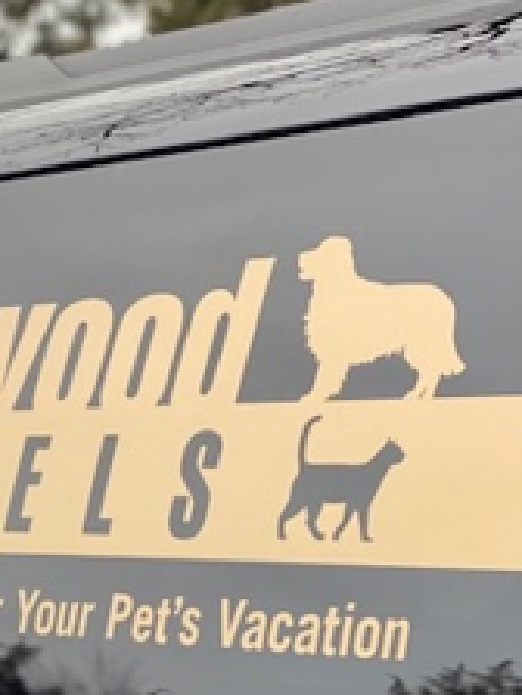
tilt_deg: -3.7
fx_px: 2493
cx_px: 34
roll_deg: +1.8
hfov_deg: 11.9
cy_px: 638
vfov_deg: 15.7
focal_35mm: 124
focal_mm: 6
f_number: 2
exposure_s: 1/122
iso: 80
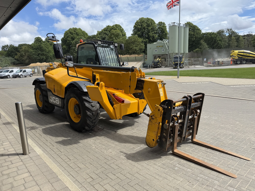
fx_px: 177
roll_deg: +2.8
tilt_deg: -10.4
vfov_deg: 56.8
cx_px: 128
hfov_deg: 71.6
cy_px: 96
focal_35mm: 24
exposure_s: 1/2703
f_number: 1.78
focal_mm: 6.76
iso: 80
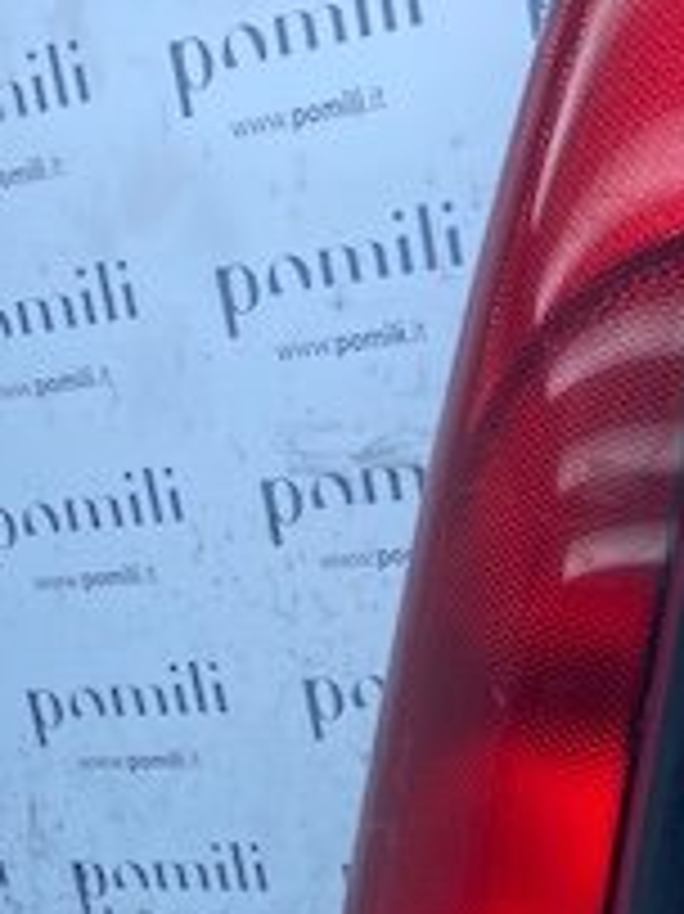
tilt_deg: -26.9
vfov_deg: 22.1
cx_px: 558
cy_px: 1081
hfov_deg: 17.8
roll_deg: +1.2
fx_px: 2163
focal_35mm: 82
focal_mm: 4.25
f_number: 1.8
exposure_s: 1/957
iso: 32
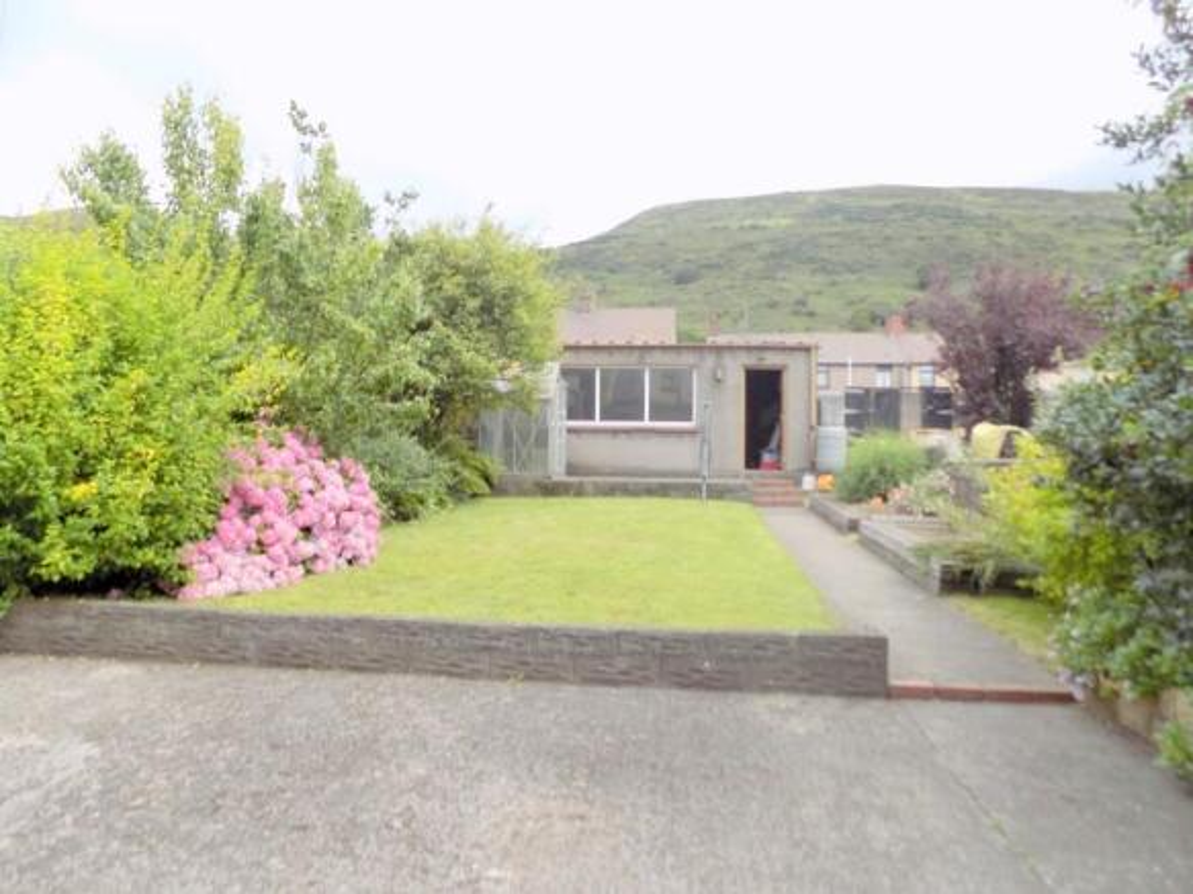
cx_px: 596
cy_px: 447
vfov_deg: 58.9
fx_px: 793
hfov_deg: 73.9
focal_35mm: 23
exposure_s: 1/320
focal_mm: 4
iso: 80
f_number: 3.1
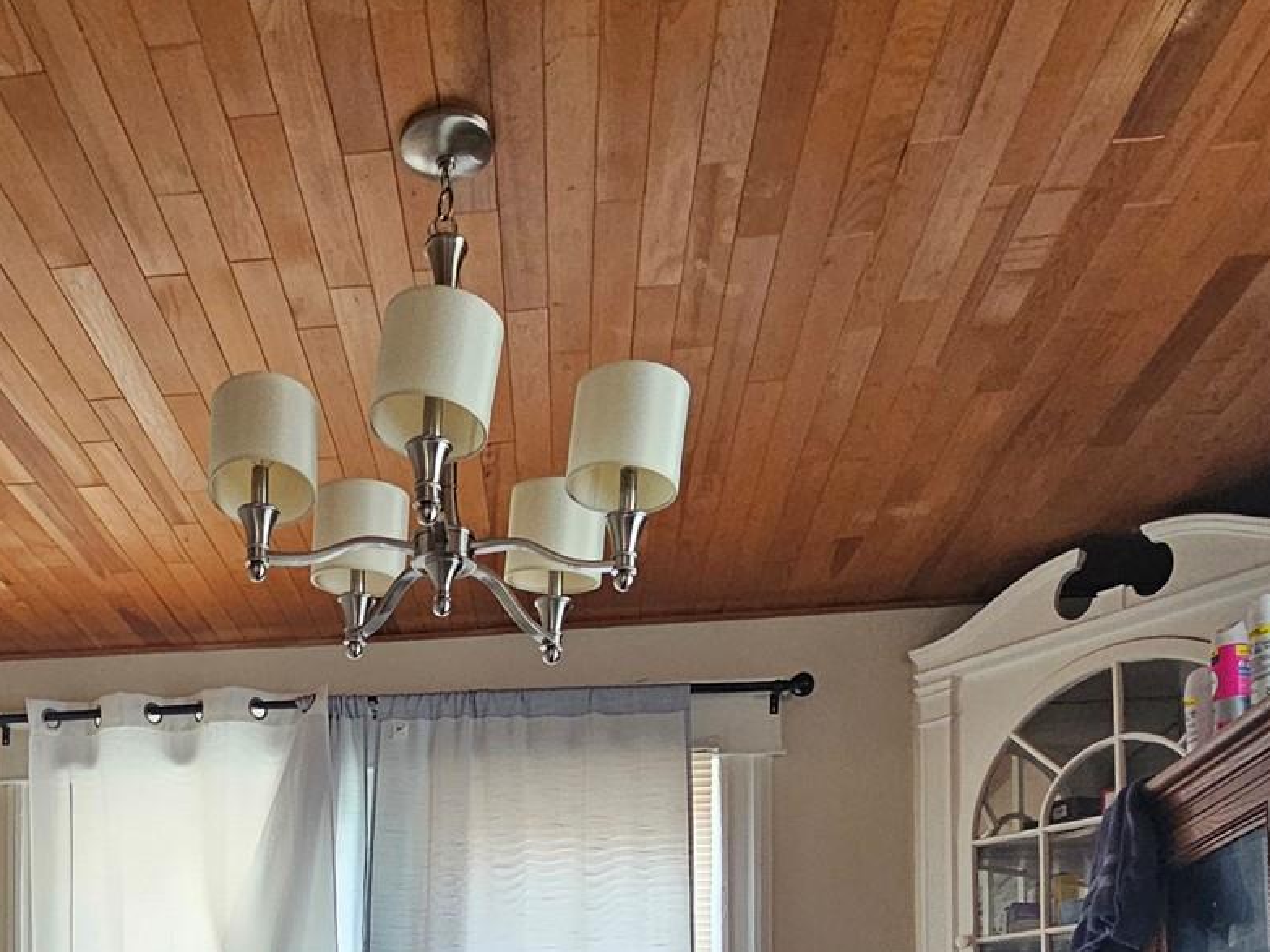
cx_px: 386
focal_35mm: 34
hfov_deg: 52.5
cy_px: 1126
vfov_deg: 34.1
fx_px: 1247
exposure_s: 1/30
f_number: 2.2
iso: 400
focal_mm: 2.2
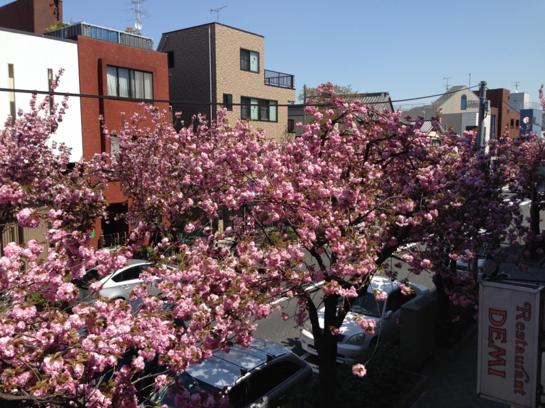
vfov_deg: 42.9
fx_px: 520
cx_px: 272
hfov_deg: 55.4
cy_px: 204
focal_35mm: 33
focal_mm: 4.12
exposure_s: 1/1355
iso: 50
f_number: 2.4
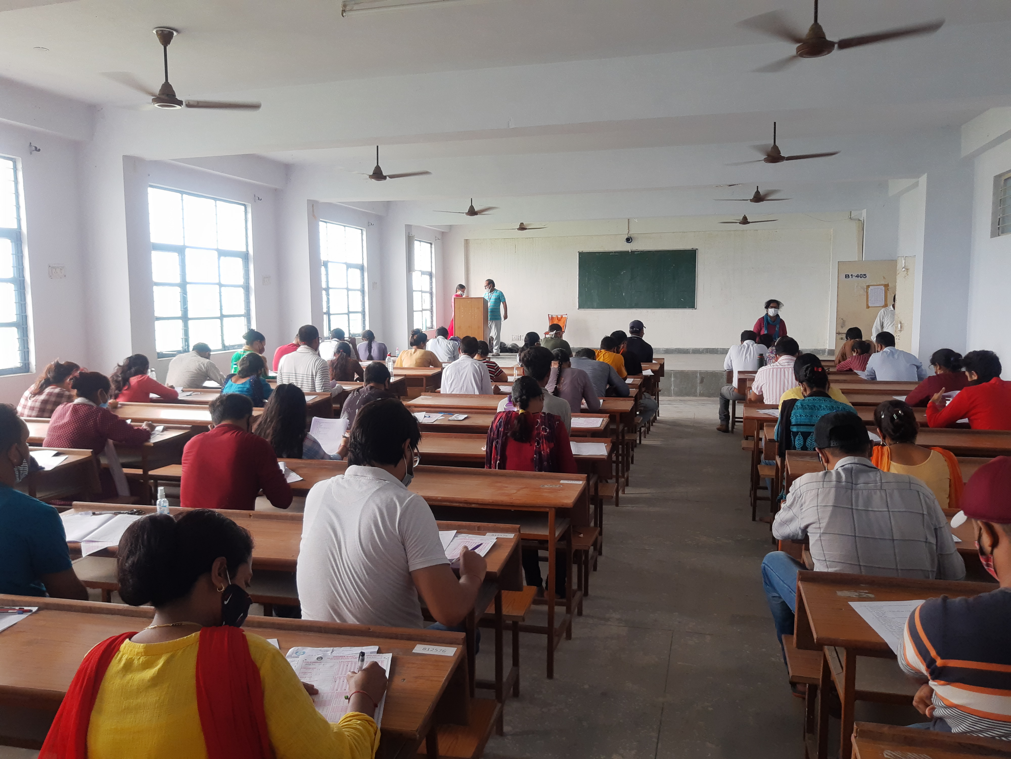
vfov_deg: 53.1
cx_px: 506
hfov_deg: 67.3
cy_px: 380
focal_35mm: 26
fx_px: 759
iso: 62
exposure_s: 1/100
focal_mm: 4.75
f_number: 1.7
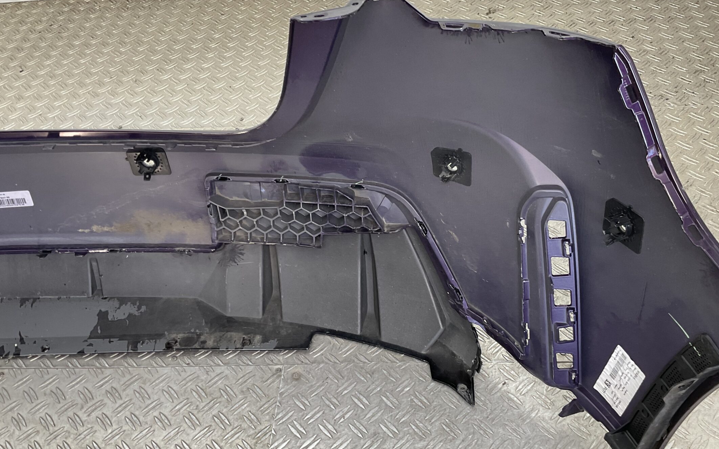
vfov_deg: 34.4
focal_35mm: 37
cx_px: 384
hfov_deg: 52.7
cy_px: 229
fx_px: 725
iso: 32
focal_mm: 3
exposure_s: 1/100
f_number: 1.8
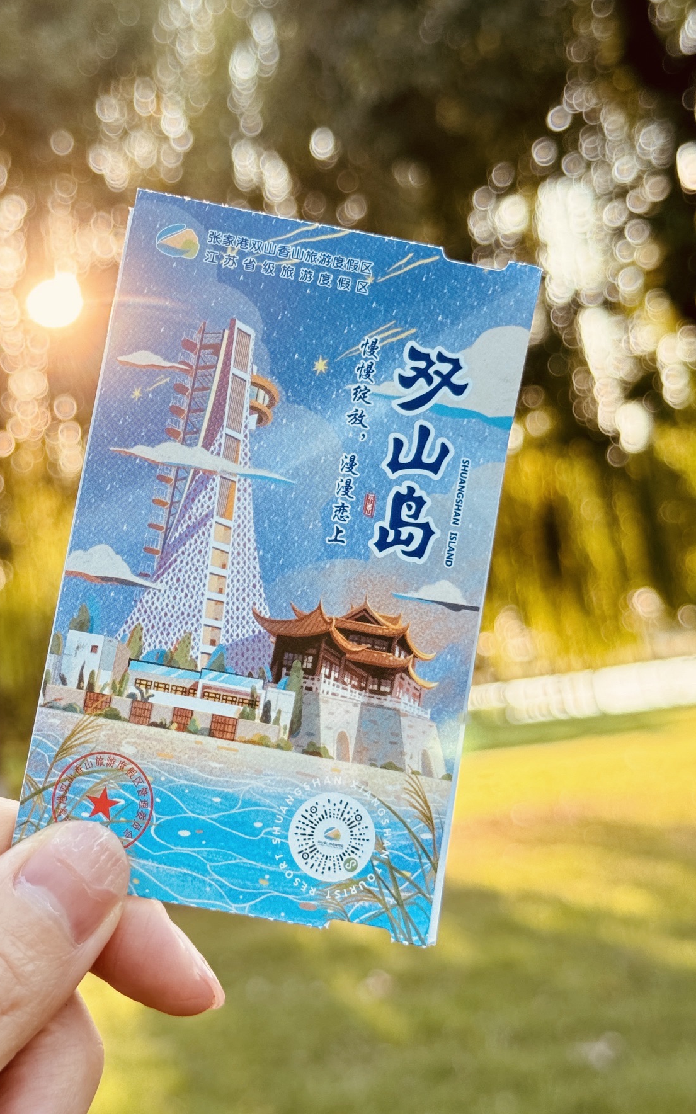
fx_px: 1761
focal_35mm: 58
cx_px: 246
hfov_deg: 22.3
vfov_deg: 35.1
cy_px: 510
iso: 64
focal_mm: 6.76
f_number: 1.78
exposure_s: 1/297
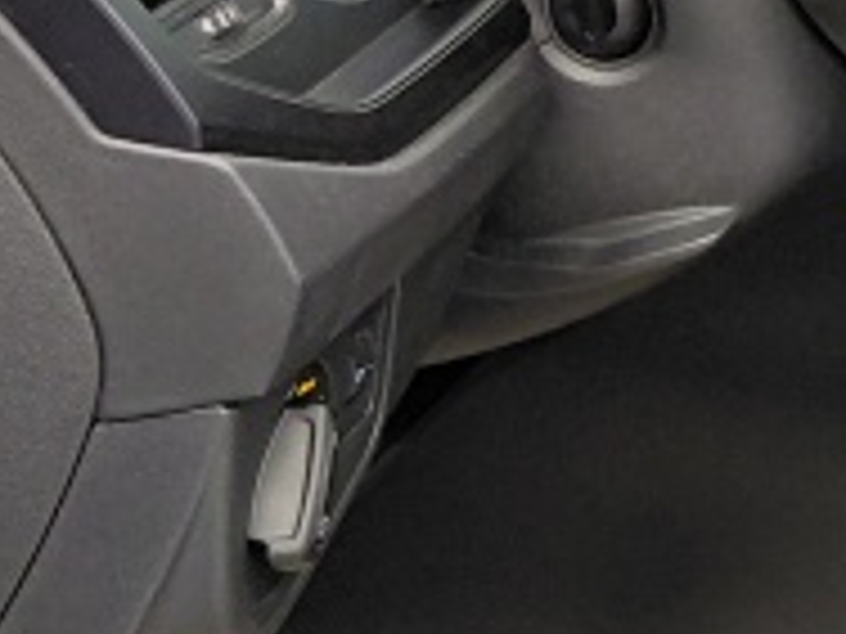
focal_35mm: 136
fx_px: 3324
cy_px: 88
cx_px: 1242
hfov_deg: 13.7
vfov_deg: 10.9
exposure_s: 1/60
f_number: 1.8
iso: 320
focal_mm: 4.69
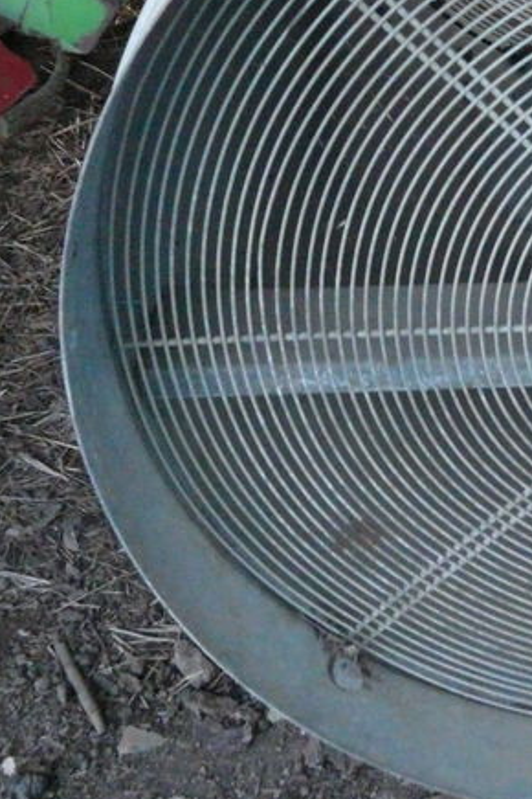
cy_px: 281
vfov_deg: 29.9
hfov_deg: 18.3
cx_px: 767
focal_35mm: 67
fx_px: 1485
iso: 800
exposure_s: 1/13
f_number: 2.8
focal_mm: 4.6
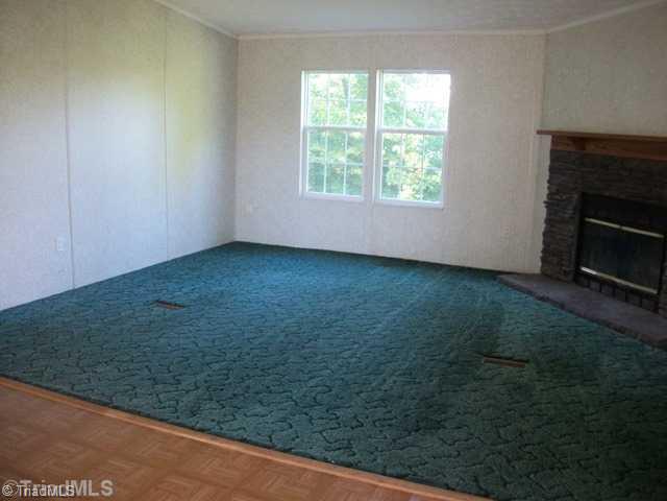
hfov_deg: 56.8
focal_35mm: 32
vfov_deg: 44.2
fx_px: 617
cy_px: 250
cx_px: 334
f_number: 2.9
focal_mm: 5.7
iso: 250
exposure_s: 1/30
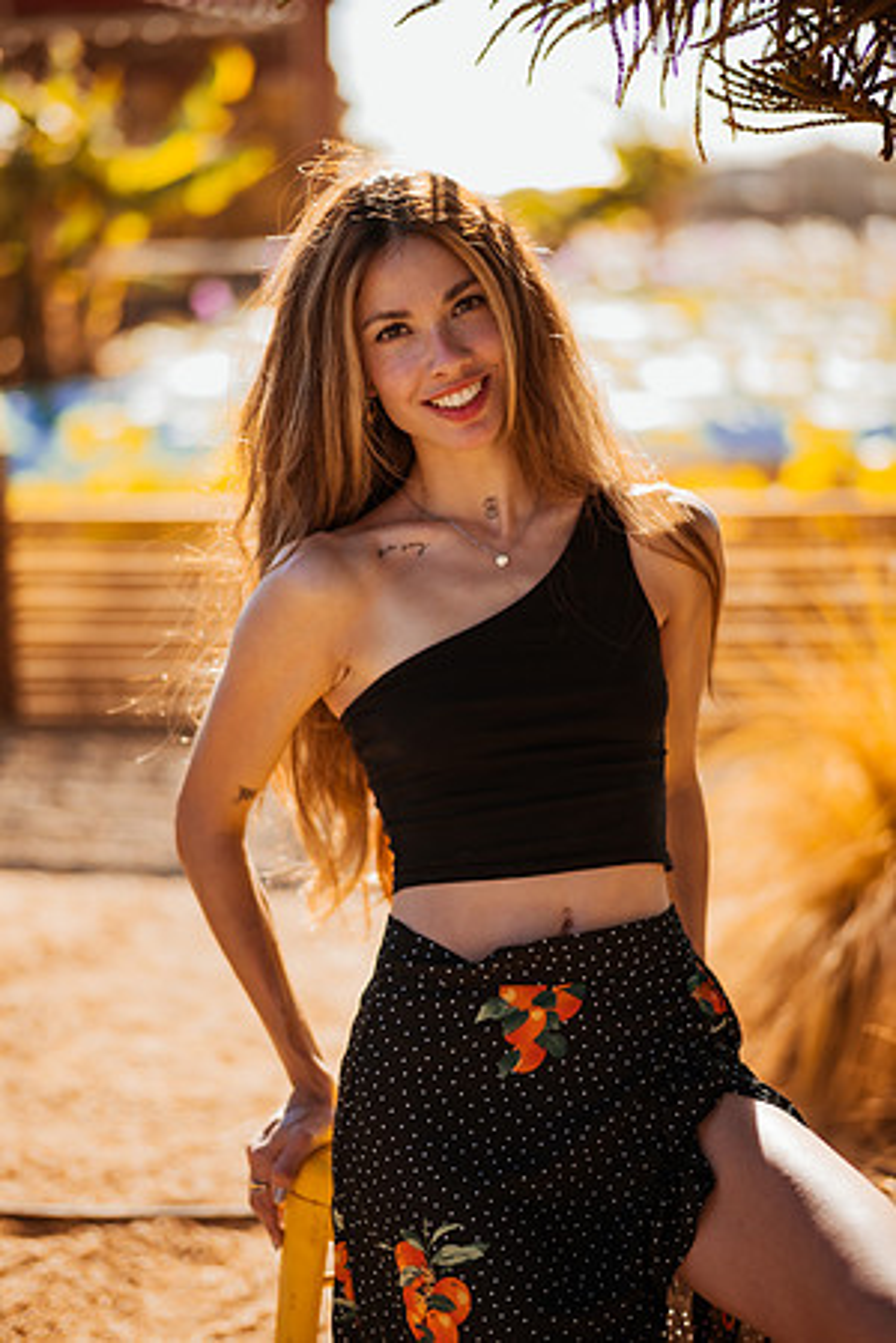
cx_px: 448
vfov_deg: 34.5
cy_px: 672
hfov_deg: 23.4
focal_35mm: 58
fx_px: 2165
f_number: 1.4
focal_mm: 58
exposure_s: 1/1250
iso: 50
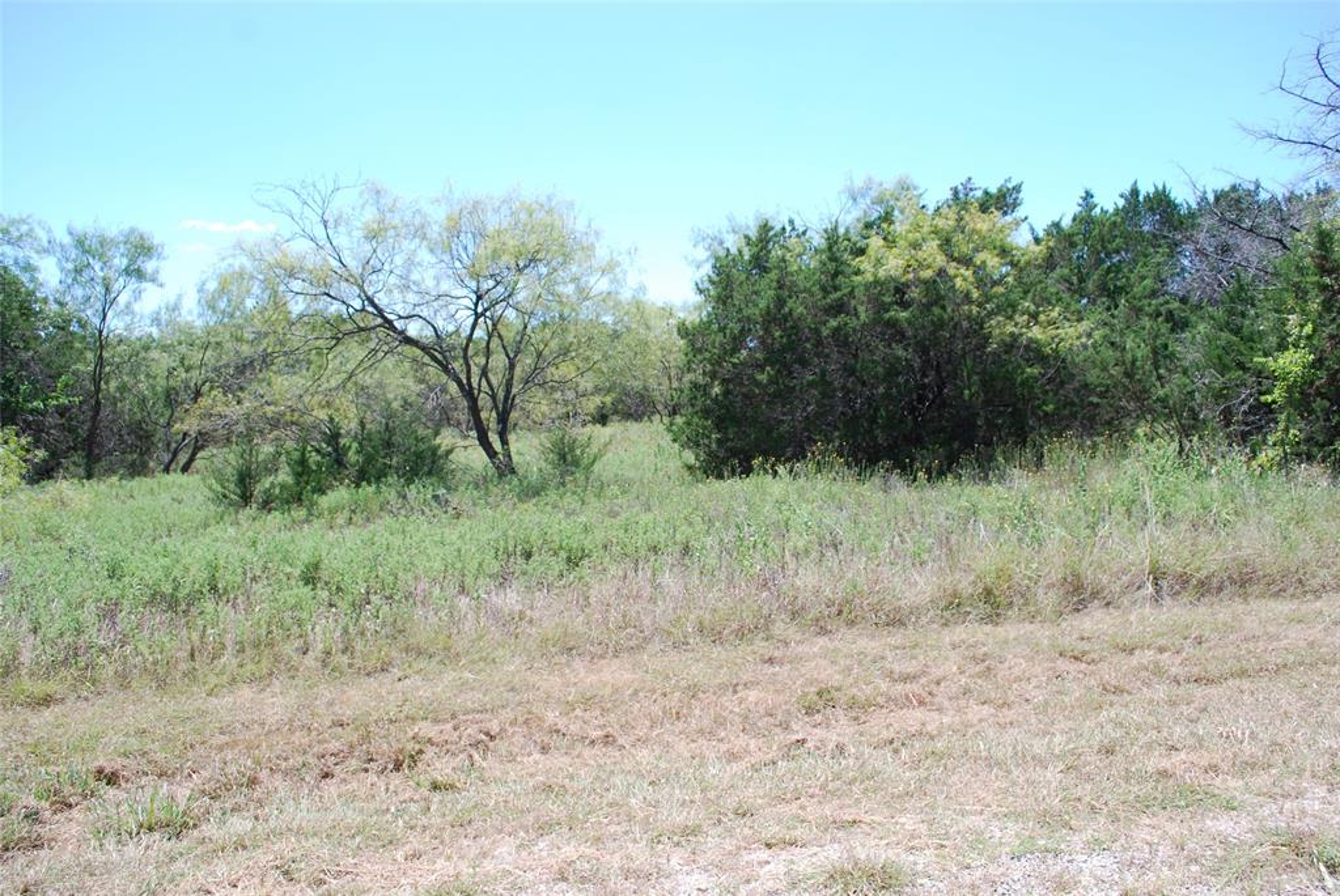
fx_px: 1006
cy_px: 448
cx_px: 670
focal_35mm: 27
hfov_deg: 67.3
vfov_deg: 48.0
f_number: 6.3
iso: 100
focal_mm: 18
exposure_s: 1/160
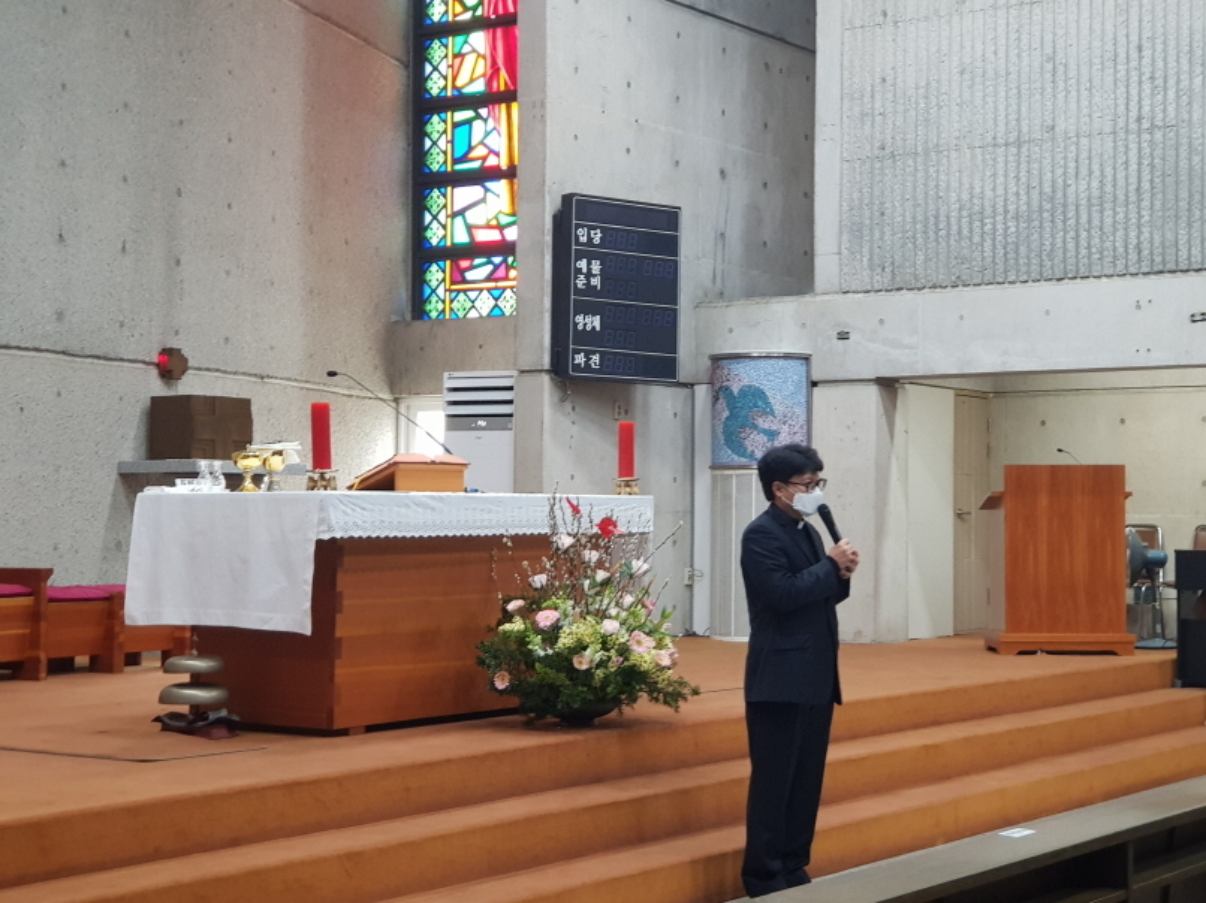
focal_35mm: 52
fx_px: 1811
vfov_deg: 28.0
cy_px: 452
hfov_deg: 36.8
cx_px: 603
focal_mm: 6
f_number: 2.4
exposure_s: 1/24
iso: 200
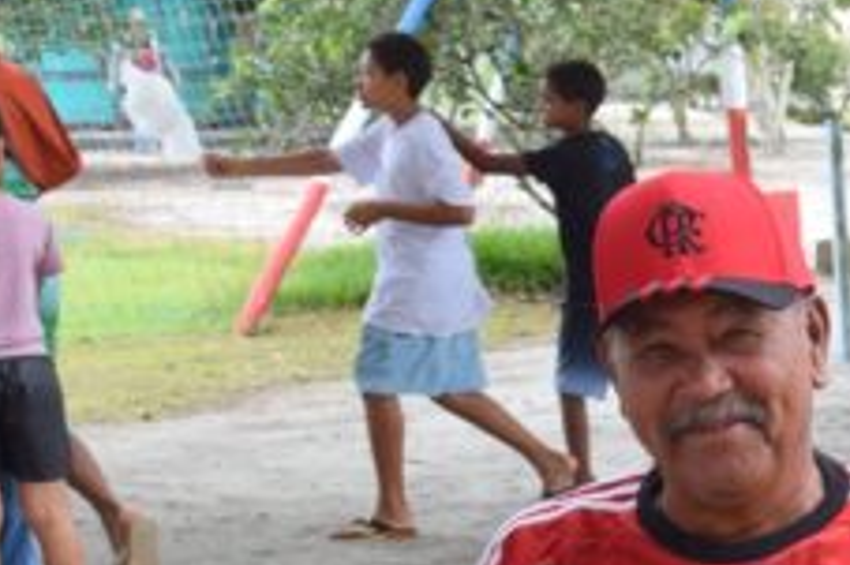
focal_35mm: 123
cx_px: 1191
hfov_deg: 15.7
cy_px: 690
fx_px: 2893
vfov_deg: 10.9
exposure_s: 1/200
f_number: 7.1
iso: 400
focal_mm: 25
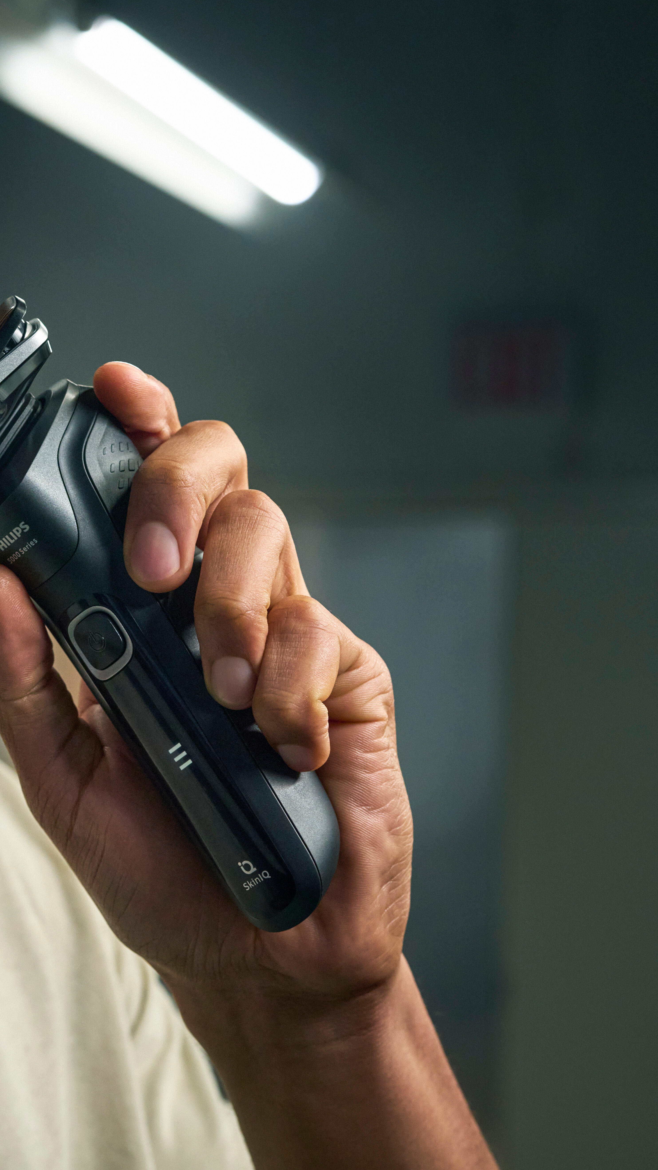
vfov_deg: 24.7
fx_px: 2667
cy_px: 563
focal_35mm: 86
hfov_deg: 13.9
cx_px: 71
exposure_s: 1/200
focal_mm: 50
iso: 1000
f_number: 4.5
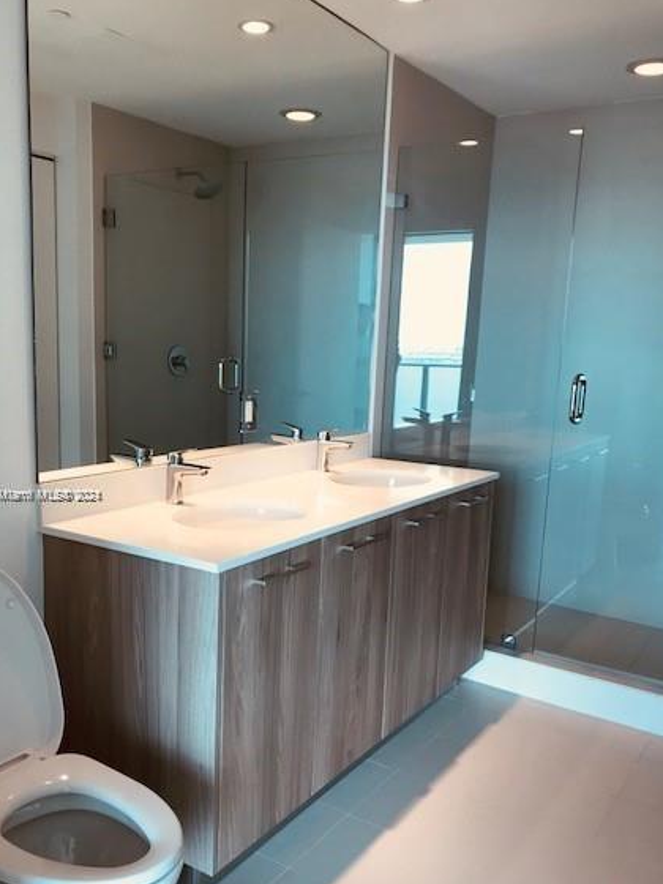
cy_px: 496
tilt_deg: -10.5
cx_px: 298
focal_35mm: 32
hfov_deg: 44.1
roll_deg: -2.5
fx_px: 817
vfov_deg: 56.7
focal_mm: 3.99
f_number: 1.8
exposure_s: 1/60
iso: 32
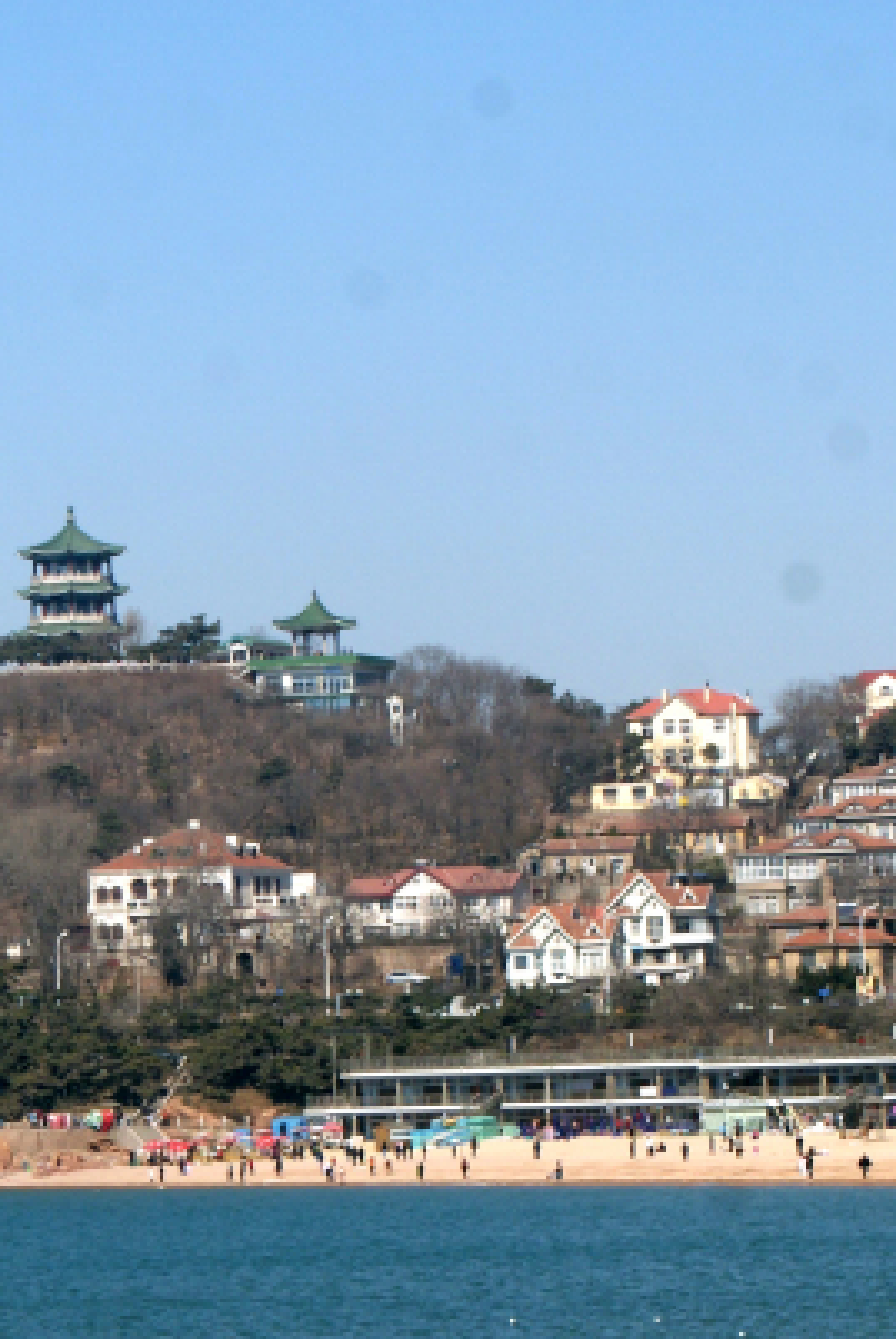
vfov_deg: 10.7
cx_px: 75
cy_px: 1256
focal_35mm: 191
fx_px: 7112
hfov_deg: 7.2
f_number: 13
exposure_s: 1/200
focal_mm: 50
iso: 100
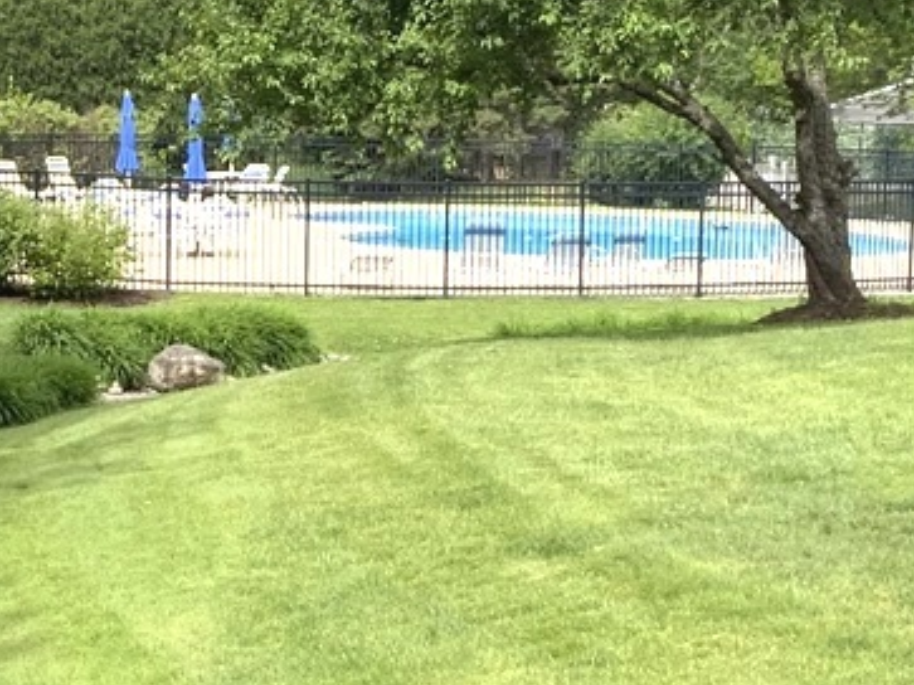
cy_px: 395
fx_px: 3035
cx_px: 141
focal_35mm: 115
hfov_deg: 16.9
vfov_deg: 12.9
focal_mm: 3
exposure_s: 1/1055
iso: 16
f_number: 1.8
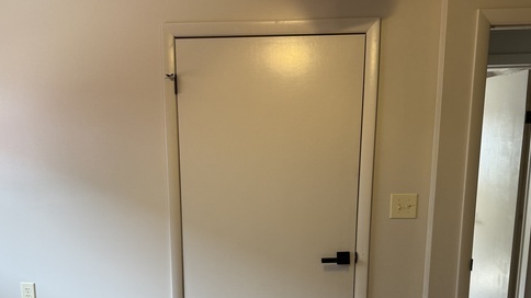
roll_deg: +1.1
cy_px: 246
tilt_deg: -11.0
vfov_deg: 31.8
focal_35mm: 36
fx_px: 507
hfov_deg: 55.3
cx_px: 261
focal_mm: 6.76
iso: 125
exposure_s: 1/60
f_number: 1.78
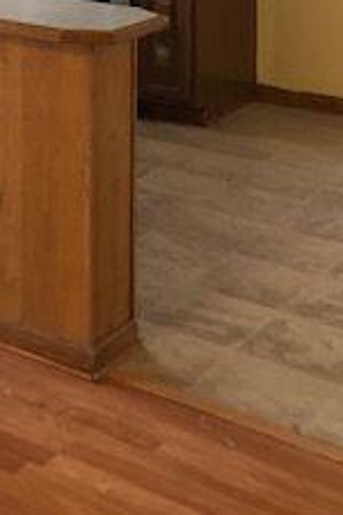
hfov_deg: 16.1
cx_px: -18
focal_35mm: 83
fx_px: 1186
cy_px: -151
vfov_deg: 22.0
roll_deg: -0.1
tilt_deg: -5.6
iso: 100
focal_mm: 3.99
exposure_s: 1/13
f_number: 1.8
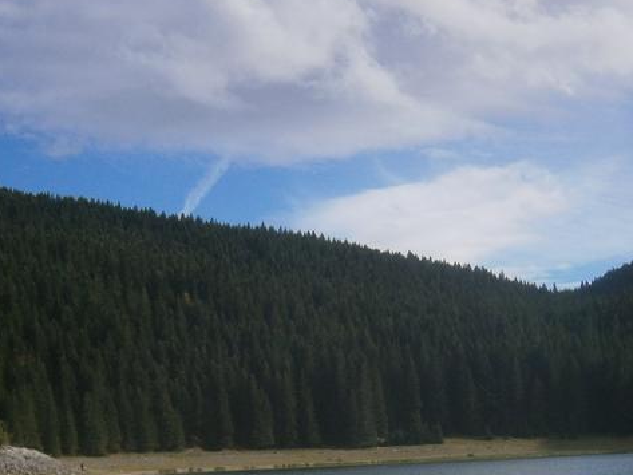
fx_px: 1207
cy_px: 392
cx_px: 302
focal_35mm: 66
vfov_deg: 21.9
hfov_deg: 29.4
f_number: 2.8
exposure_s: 1/1600
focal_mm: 4.7
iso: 80
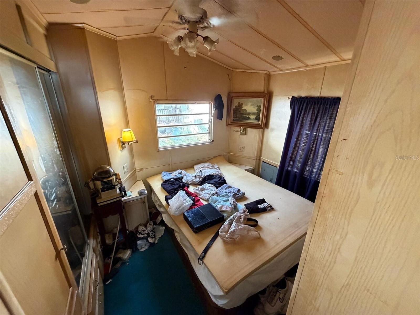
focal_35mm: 14
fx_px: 170
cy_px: 158
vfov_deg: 85.7
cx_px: 210
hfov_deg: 102.1
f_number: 2.2
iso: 640
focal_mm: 2.22
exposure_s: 1/60
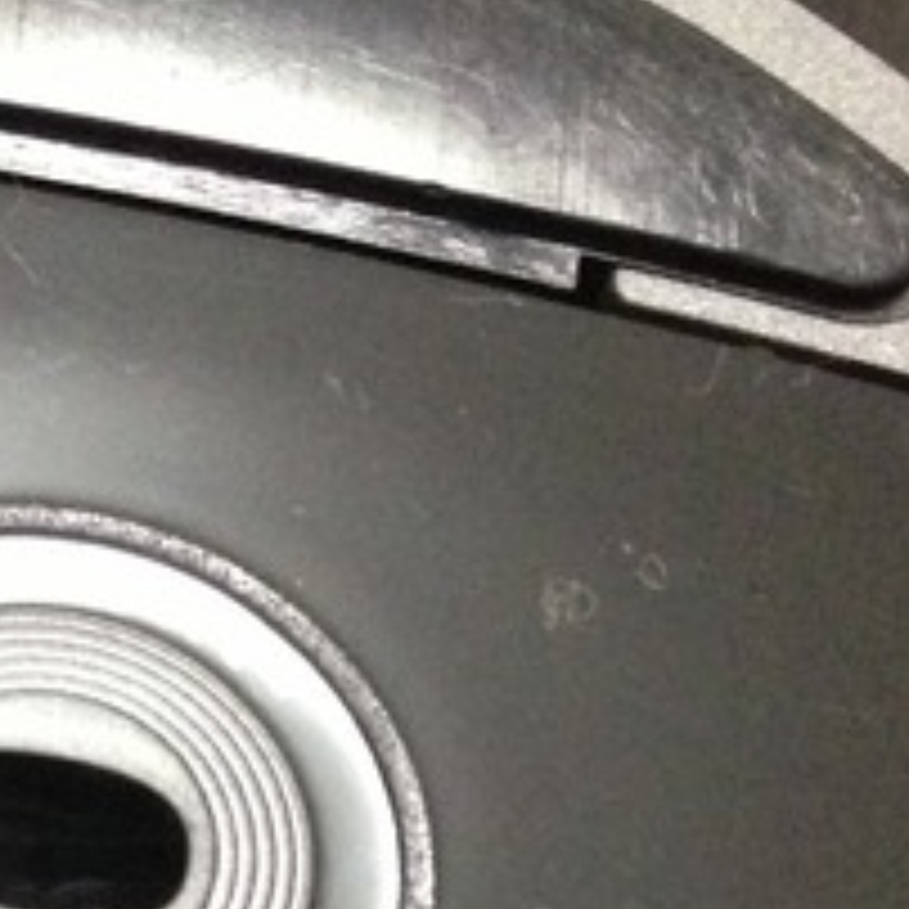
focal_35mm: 148
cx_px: -558
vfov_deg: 11.1
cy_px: 1602
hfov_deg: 11.2
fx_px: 4397
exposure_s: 1/15
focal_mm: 4.13
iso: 400
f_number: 2.4
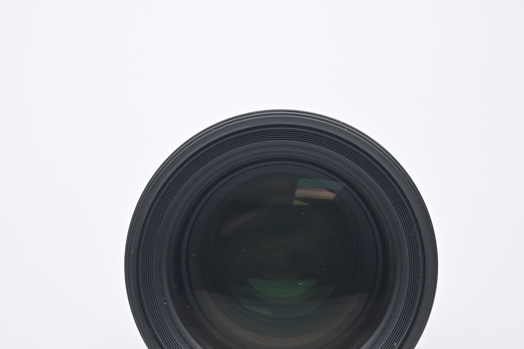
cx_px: 287
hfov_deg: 29.6
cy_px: 249
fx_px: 990
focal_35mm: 68
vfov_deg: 19.9
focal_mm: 40
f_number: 9
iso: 640
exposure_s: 1/50
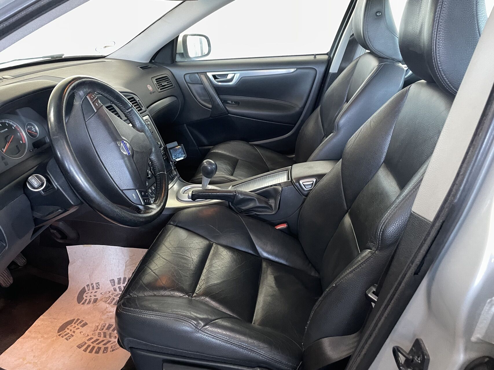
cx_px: 247
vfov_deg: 53.1
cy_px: 185
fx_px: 371
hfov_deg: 67.3
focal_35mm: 26
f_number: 1.6
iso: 400
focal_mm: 4.2
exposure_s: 1/60
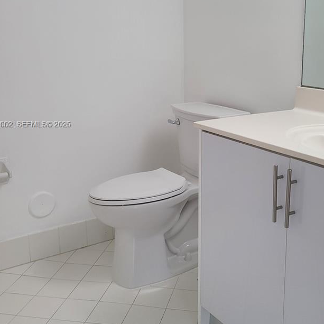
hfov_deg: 37.2
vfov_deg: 37.4
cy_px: 125
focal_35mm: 45
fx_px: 477
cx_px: 210
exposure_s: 1/120
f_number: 1.8
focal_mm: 5.4
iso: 80
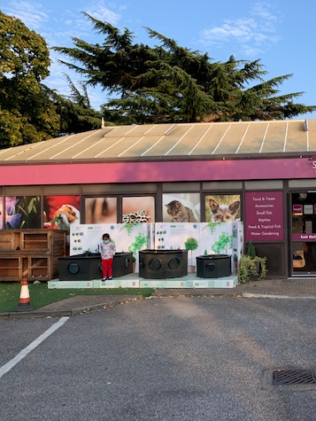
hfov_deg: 38.6
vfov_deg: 52.6
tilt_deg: +1.5
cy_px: 212
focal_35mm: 35
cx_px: 268
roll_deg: +0.8
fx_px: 425
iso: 25
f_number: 1.8
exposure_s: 1/531
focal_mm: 4.25
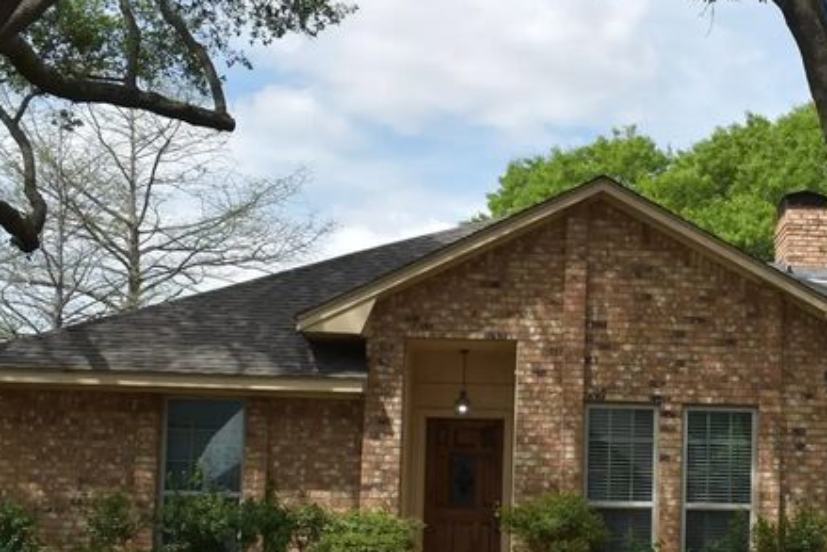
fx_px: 1608
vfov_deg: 19.3
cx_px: 695
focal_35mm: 70
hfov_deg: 28.1
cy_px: 425
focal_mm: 20
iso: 100
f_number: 8
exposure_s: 1/200
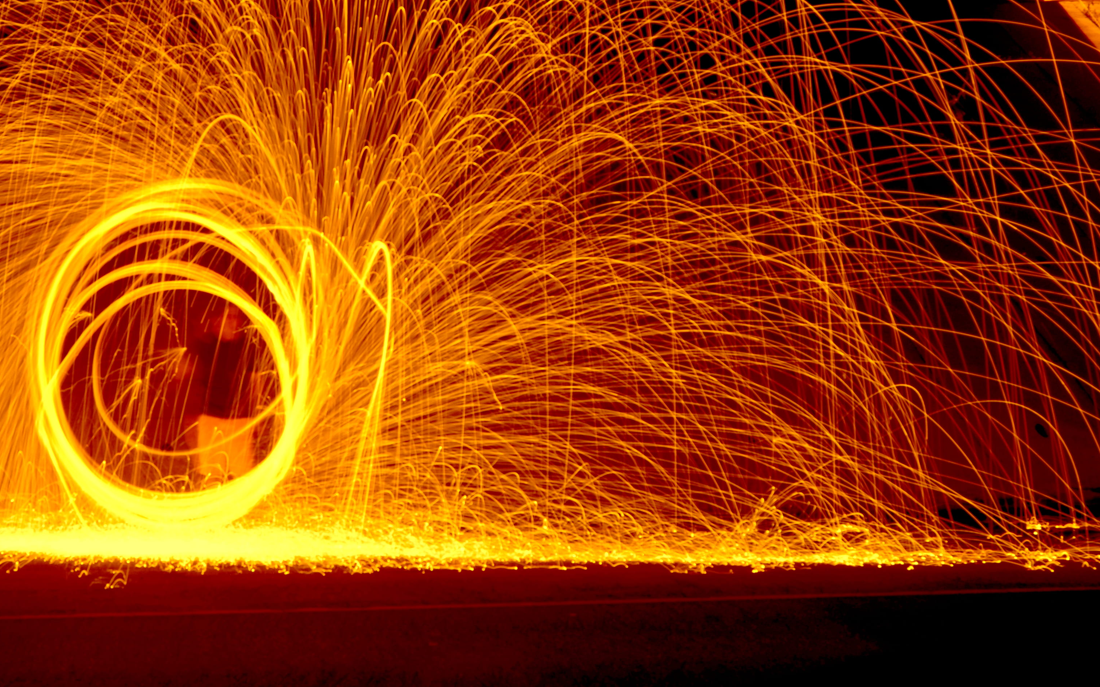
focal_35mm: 72
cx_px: 321
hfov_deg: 28.4
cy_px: 307
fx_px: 2153
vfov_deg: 18.1
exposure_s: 10
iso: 100
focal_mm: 29
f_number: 7.1
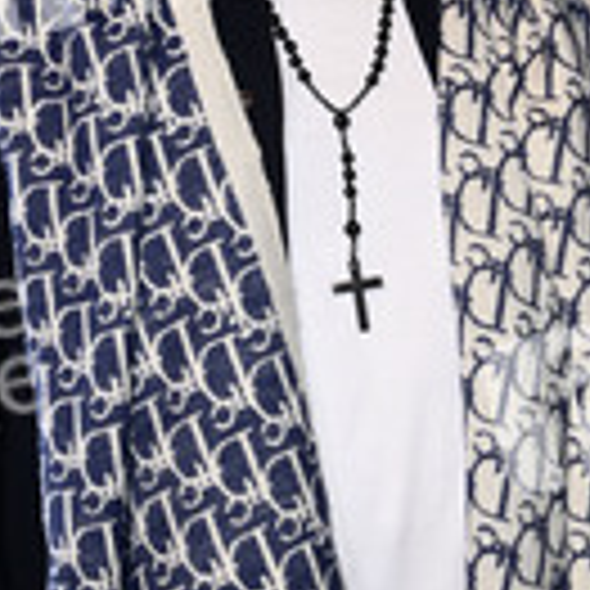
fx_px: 2198
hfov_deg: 15.3
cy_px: 162
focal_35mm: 114
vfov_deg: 15.2
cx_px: 306
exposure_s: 1/125
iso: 2500
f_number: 5.6
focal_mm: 44
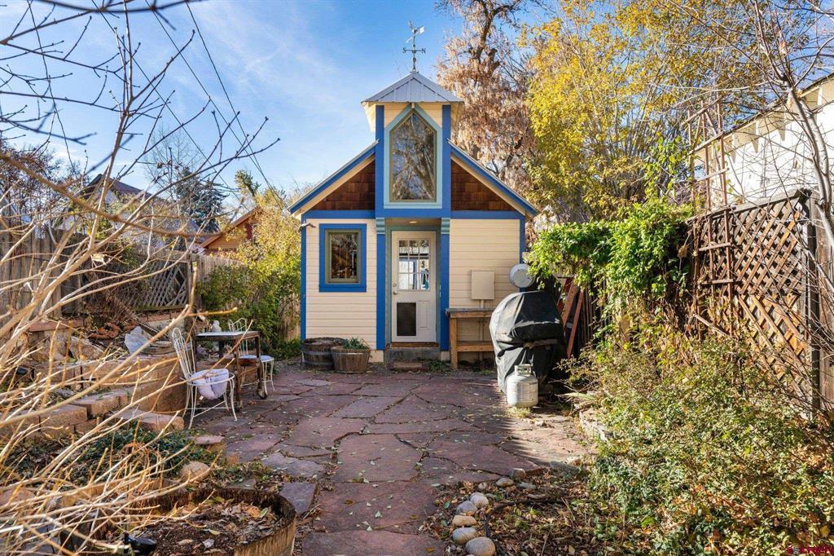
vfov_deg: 55.1
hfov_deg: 76.1
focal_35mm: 23
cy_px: 278
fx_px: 533
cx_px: 417
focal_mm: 23
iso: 400
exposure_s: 1/1000
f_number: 8
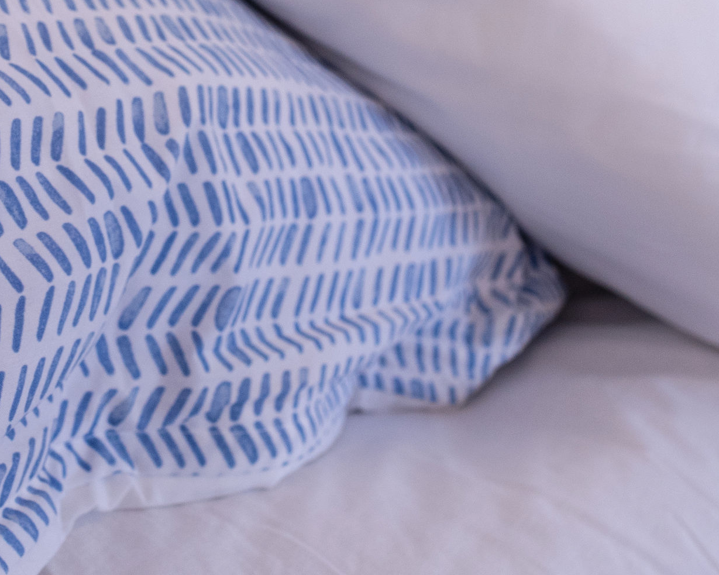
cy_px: 127
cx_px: 252
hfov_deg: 28.6
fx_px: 1404
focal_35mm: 66
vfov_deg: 22.9
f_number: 4
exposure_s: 1/60
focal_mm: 24
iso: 720
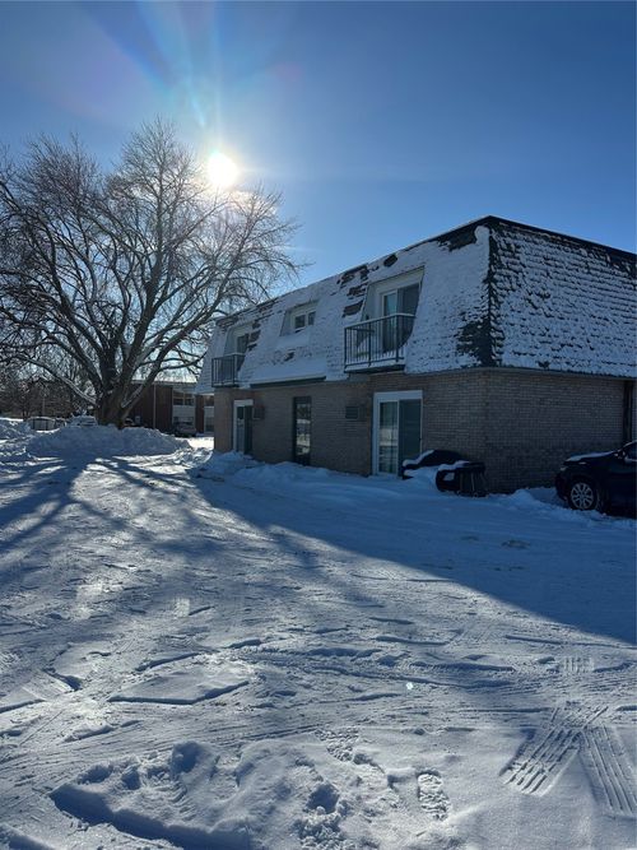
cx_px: 318
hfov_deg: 56.8
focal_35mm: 24
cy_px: 425
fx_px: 589
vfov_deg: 71.6
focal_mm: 6.86
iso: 80
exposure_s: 1/9709
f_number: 1.78
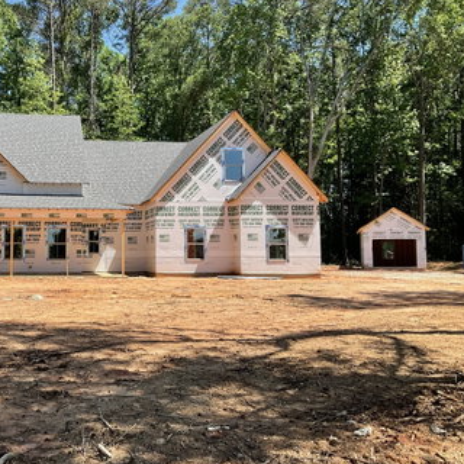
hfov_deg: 39.6
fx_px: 622
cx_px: 104
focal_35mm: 41
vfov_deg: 40.9
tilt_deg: +2.2
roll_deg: +1.0
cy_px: 213
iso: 16
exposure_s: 1/855
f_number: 1.8
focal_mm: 3
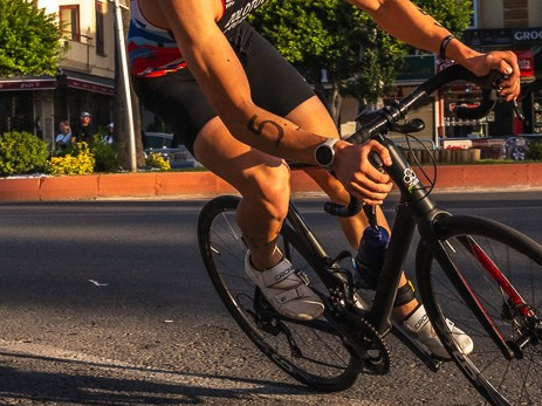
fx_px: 1331
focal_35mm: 85
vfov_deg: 17.3
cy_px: 126
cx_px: 354
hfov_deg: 22.9
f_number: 8
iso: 640
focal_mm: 32
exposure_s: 1/1600
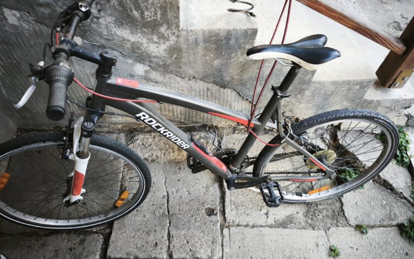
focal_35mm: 25
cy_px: 107
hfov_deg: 72.5
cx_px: 202
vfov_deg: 49.0
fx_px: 282
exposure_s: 1/100
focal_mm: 5.35
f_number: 1.7
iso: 320
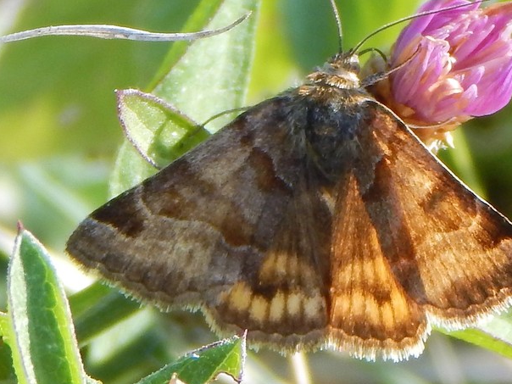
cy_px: 162
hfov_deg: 5.6
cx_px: 317
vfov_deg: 4.2
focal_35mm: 353
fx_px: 5221
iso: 125
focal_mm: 44.9
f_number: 5.6
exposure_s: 1/200
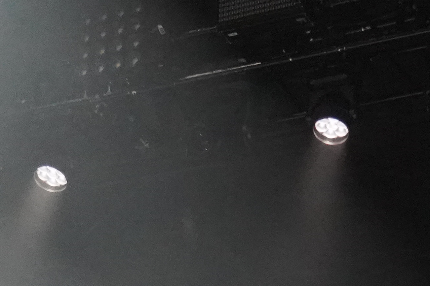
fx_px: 1708
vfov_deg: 9.1
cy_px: 543
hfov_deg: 14.2
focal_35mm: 143
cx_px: 390
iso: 12800
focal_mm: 31
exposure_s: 1/160
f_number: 4
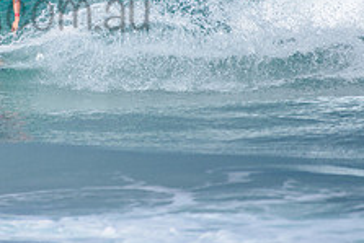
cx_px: -23
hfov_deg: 1.6
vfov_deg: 1.1
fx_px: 13132
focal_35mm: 1298
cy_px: -7
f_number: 5.6
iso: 160
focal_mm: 500
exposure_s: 1/2000
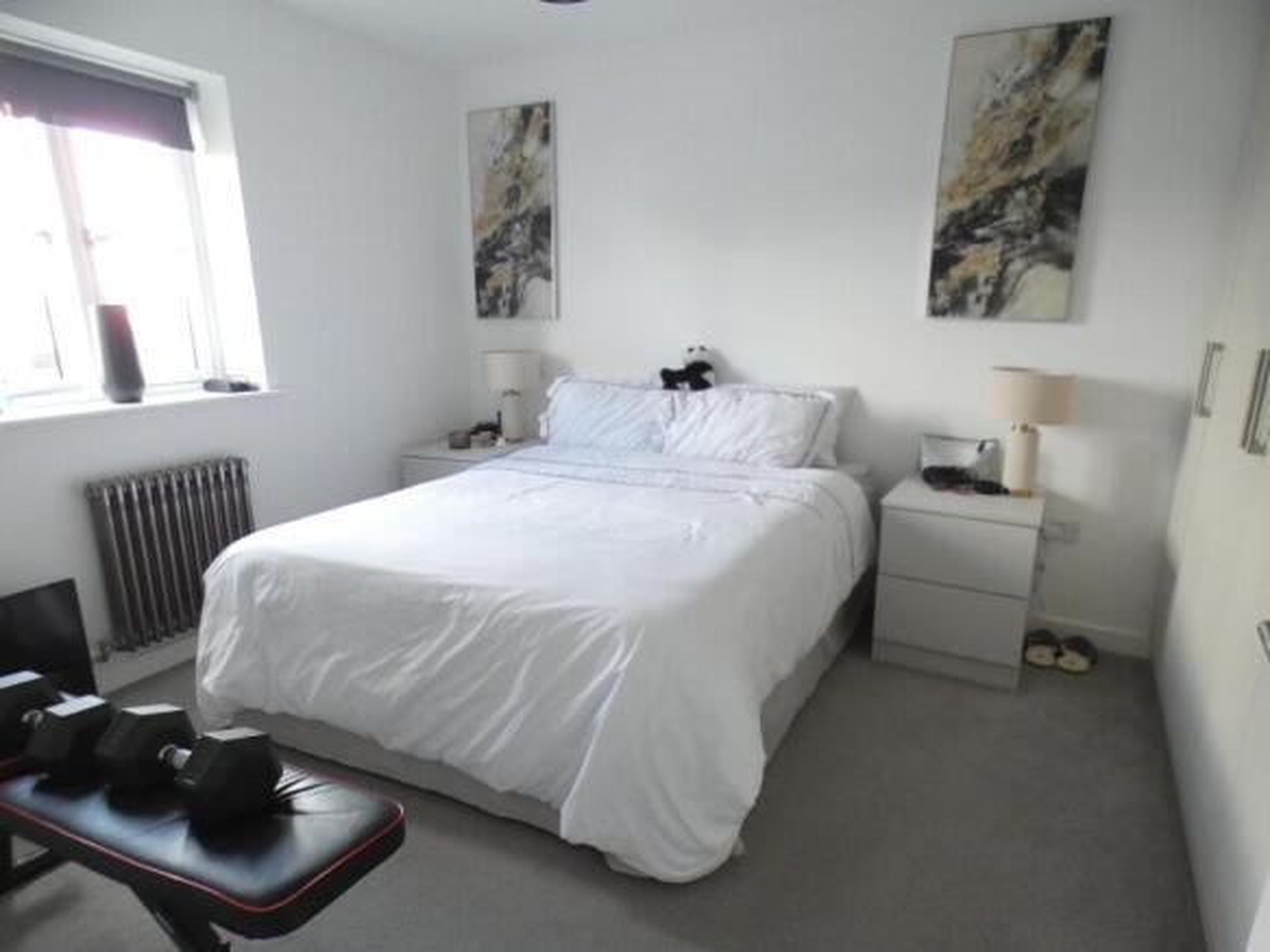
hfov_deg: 79.0
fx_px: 770
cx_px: 635
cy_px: 476
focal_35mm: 21
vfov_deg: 63.4
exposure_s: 1/60
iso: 400
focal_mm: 3.8
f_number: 2.9
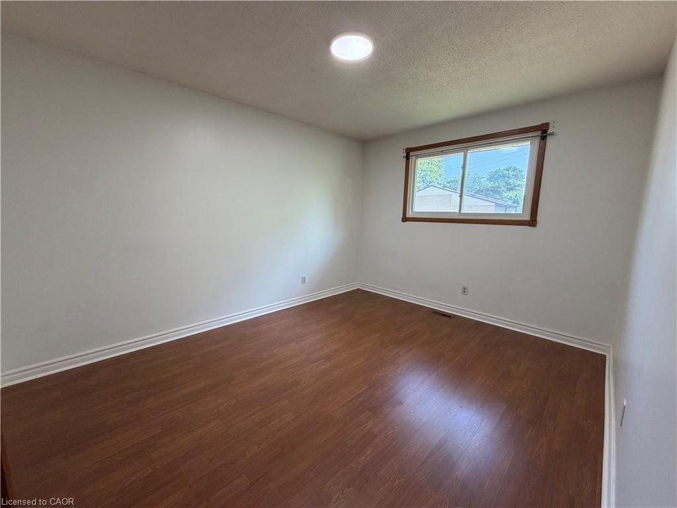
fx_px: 274
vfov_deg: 85.7
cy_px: 254
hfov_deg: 102.1
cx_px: 338
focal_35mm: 14
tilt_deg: -8.6
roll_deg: +0.0
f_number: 2.2
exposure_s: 1/60
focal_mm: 2.22
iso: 160
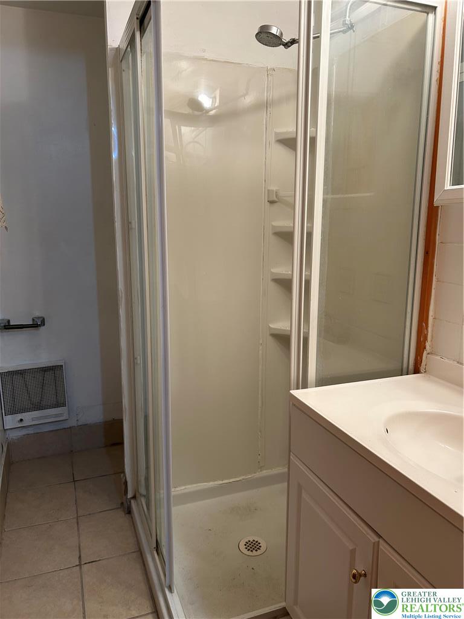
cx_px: 232
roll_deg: +0.0
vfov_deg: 67.3
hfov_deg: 53.1
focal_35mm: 26
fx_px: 465
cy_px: 310
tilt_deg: -9.2
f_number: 1.5
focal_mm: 5.7
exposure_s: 1/60
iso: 125
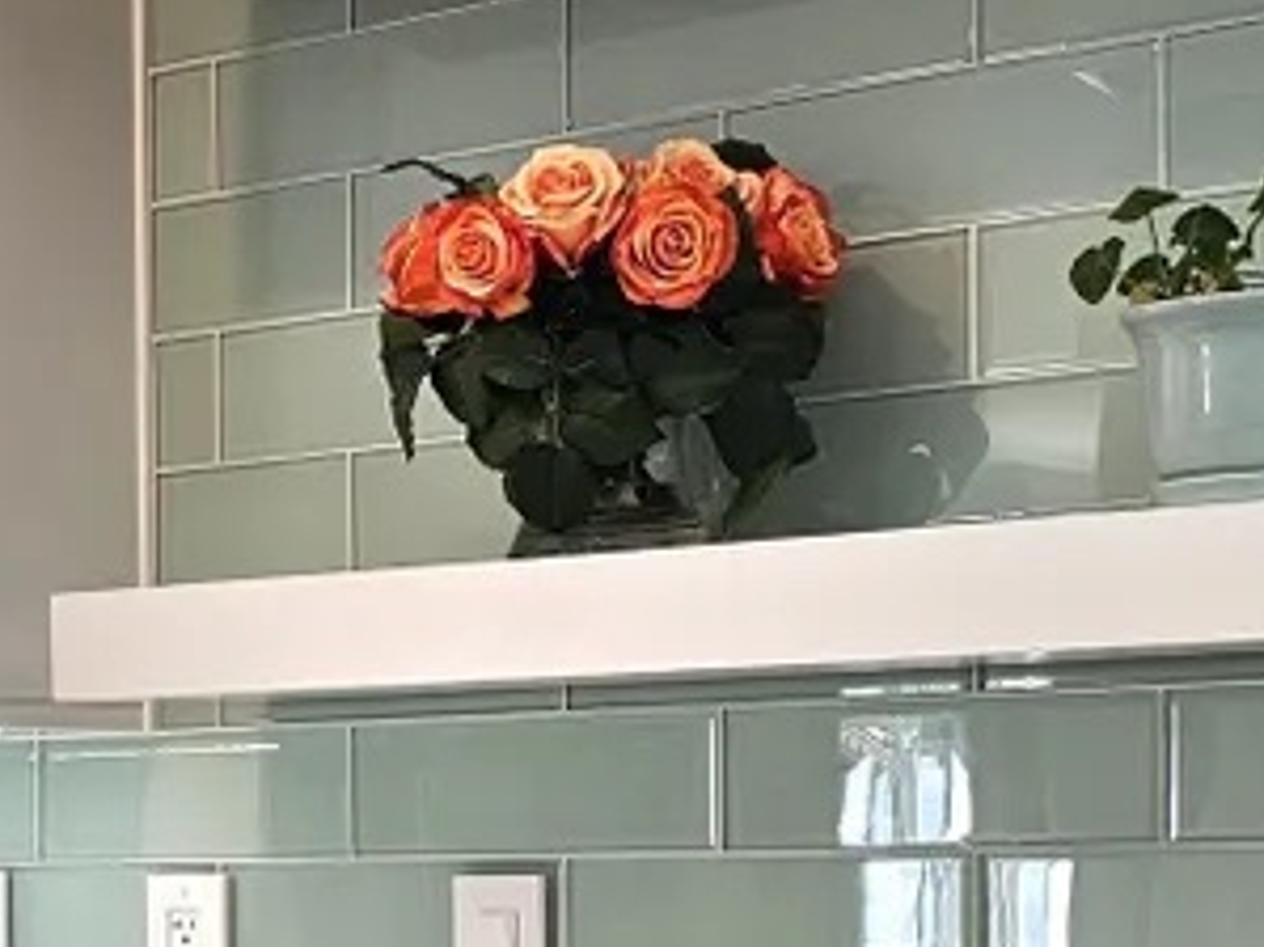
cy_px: 920
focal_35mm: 93
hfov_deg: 20.6
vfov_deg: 15.6
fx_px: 3395
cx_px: 95
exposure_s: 1/120
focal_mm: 6.3
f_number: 1.7
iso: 50
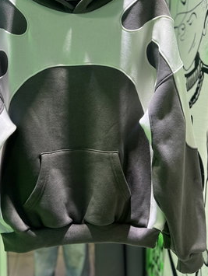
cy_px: 97
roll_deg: +0.2
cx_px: 76
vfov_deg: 47.2
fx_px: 312
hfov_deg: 36.6
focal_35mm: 39
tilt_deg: -3.3
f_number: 1.5
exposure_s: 1/50
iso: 100
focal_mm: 5.7
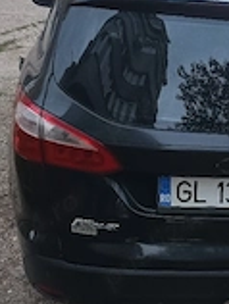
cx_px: 204
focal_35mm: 58
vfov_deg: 31.9
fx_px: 510
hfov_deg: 24.6
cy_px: 262
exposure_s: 1/100
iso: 5000
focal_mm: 6.06
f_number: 1.69
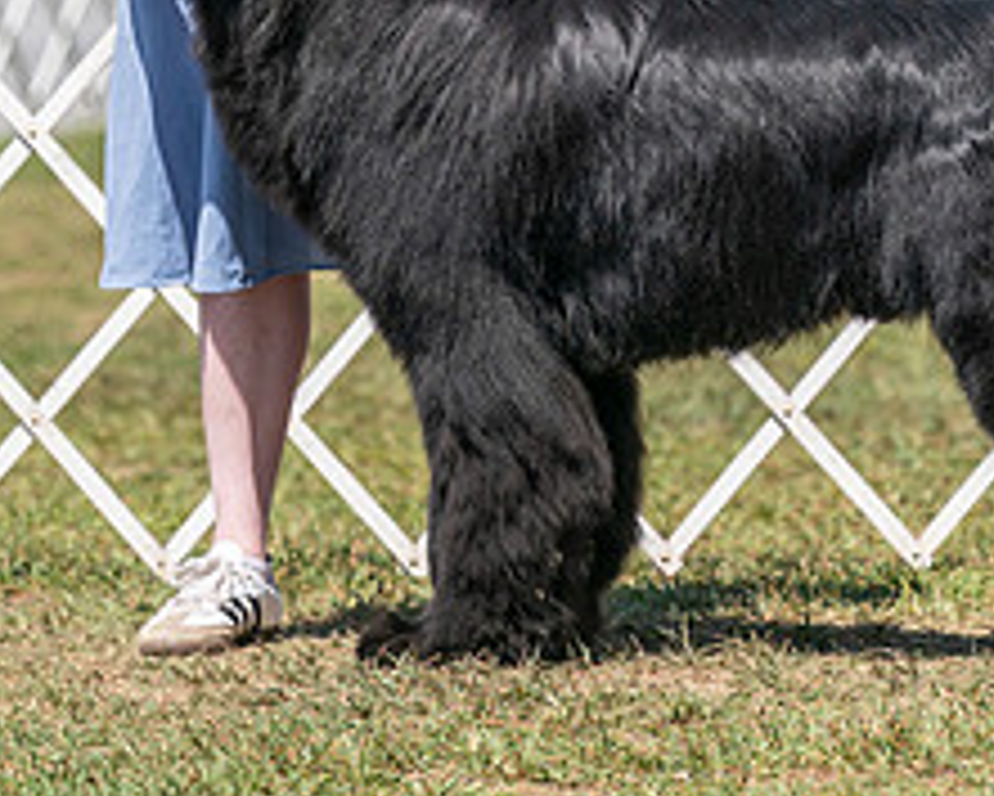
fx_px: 16894
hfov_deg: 3.4
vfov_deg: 2.7
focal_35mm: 574
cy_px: -211
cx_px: 650
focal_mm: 200
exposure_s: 1/1600
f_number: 4.5
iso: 200
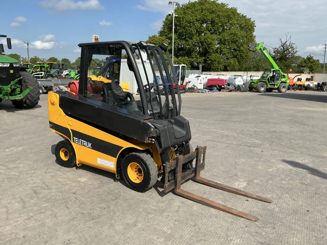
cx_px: 164
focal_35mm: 28
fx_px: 265
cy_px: 122
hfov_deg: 63.4
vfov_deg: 49.7
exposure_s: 1/2427
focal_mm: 3
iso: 25
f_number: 1.8
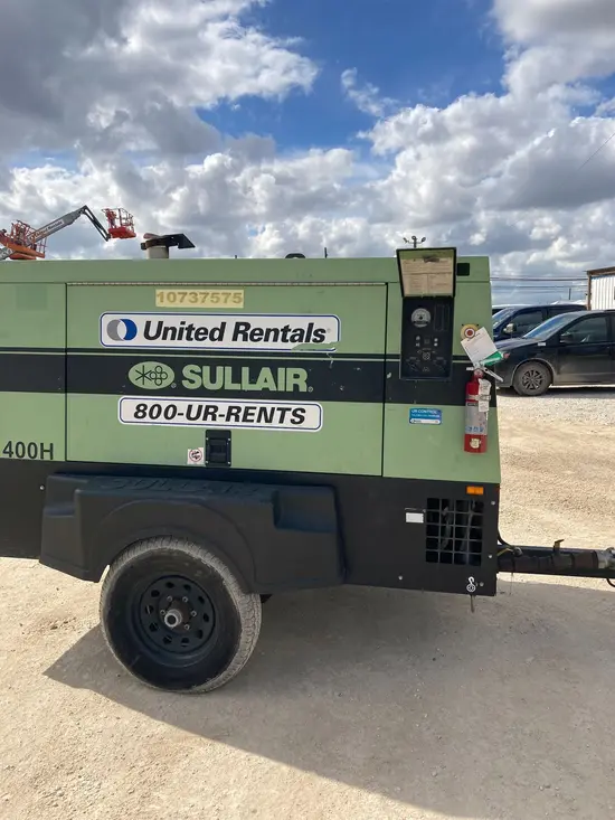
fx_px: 663
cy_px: 410
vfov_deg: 63.4
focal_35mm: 28
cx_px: 308
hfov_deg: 49.8
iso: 20
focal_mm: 3.99
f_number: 1.8
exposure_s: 1/2825
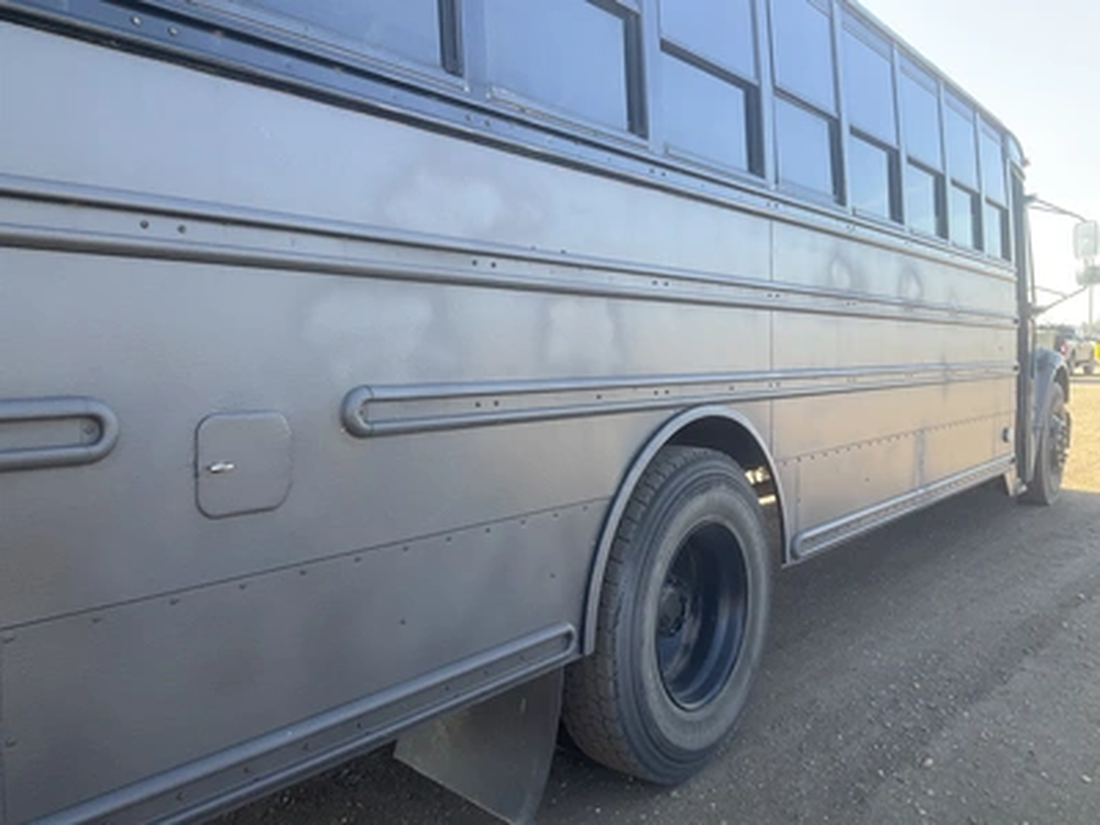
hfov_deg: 61.7
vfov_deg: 48.2
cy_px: 412
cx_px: 550
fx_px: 922
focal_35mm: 29
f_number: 1.8
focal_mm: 3
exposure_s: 1/186
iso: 20
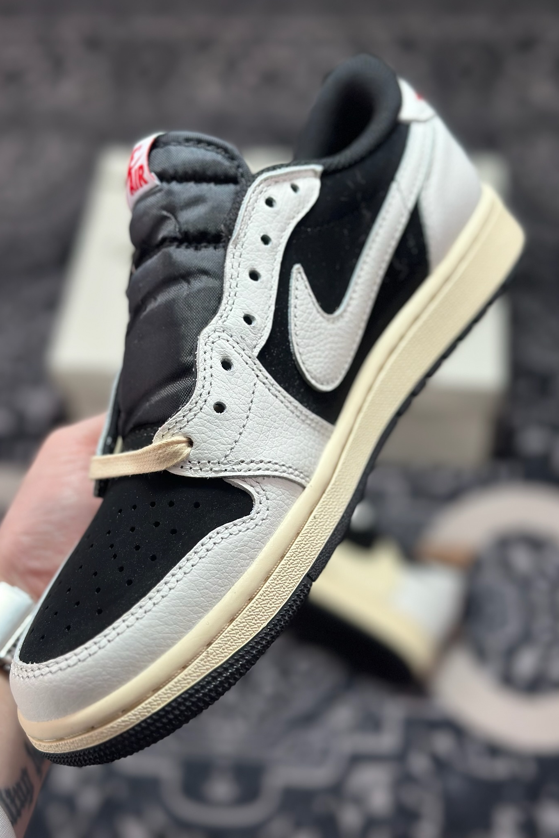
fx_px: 1165
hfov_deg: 27.0
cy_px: 419
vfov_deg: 39.6
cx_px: 267
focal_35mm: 50
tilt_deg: -54.2
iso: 80
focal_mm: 6.86
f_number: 1.78
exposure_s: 1/1095
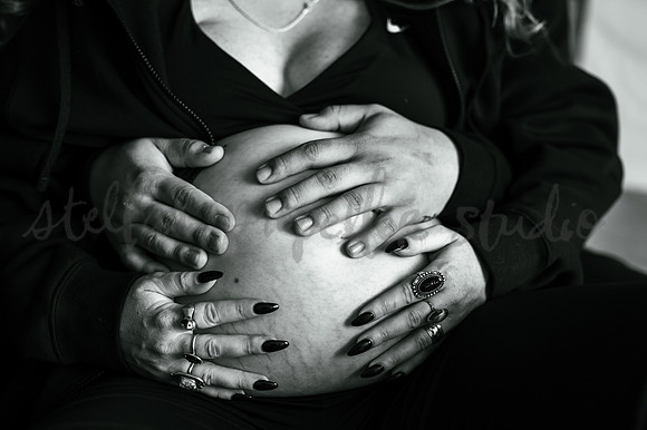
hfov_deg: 39.6
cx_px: 324
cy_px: 215
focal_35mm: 50
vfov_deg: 27.0
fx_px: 898
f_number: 2.5
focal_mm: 50
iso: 200
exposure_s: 1/160
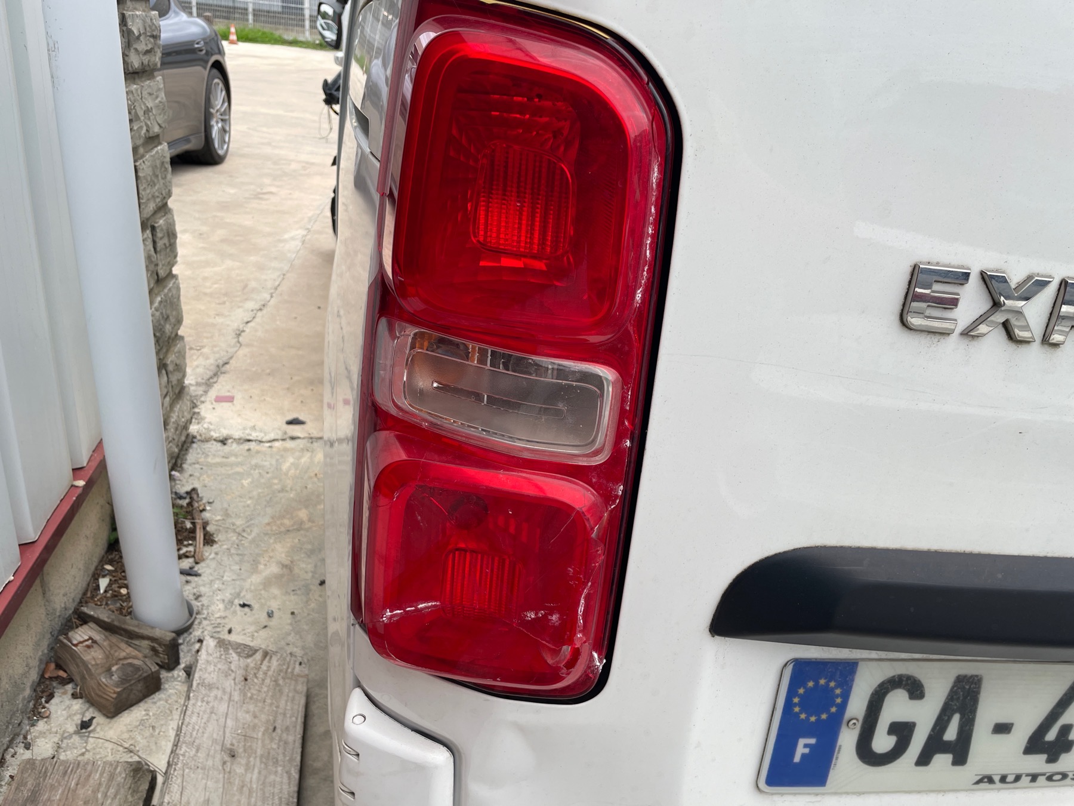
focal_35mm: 26
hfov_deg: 67.3
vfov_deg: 53.1
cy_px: 403
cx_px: 537
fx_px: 807
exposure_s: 1/121
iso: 32
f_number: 1.6
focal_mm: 4.2
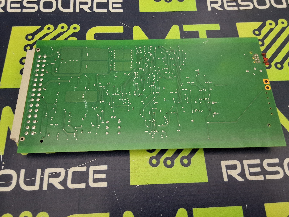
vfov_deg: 49.7
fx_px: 234
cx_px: 144
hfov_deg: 63.4
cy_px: 108
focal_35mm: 28
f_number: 1.9
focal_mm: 2.91
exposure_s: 1/20
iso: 400
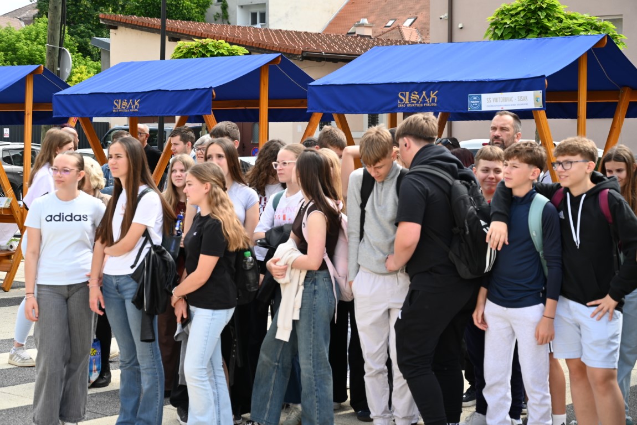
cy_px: 212
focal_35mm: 70
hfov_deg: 28.8
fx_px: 1239
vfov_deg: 19.5
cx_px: 318
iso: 100
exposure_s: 1/160
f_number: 6.3
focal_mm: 70
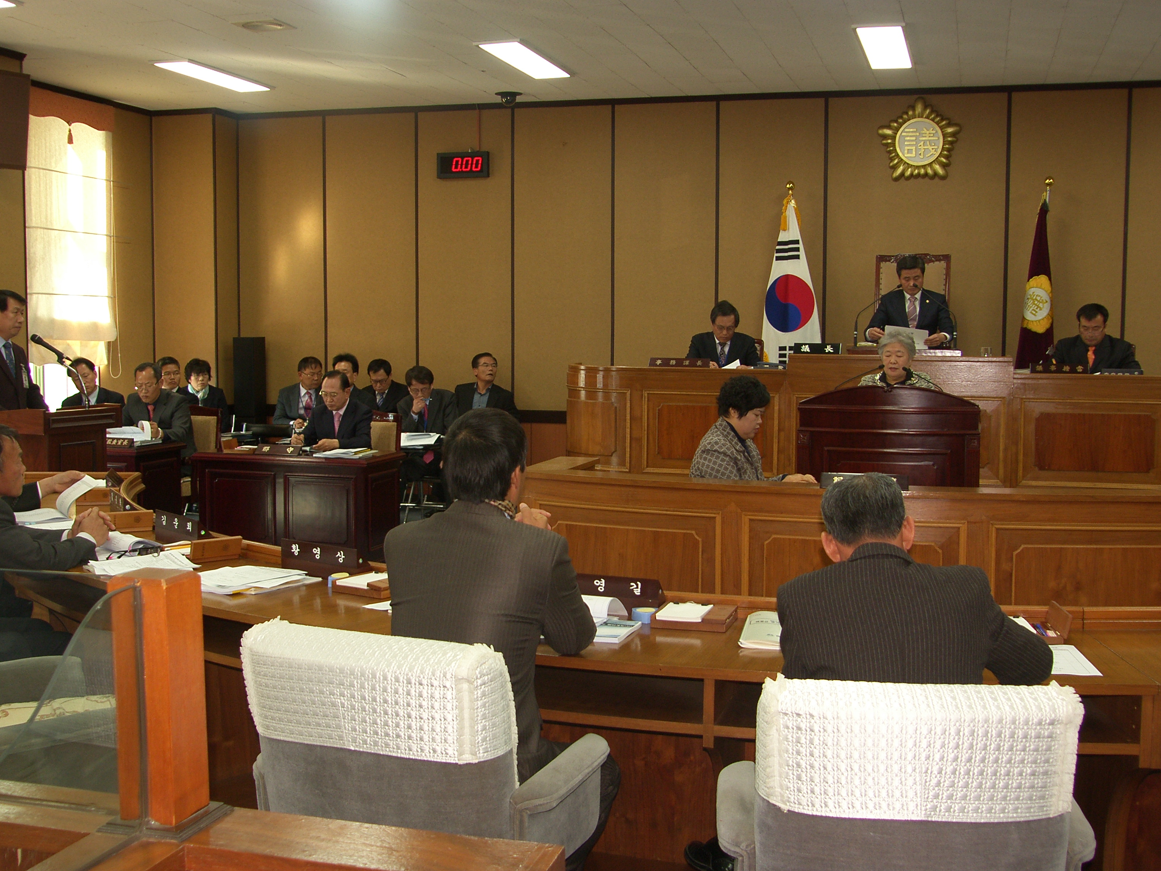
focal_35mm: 43
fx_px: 1442
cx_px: 543
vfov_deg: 33.6
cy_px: 441
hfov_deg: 43.8
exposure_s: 1/40
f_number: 2.5
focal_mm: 10.3
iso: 80
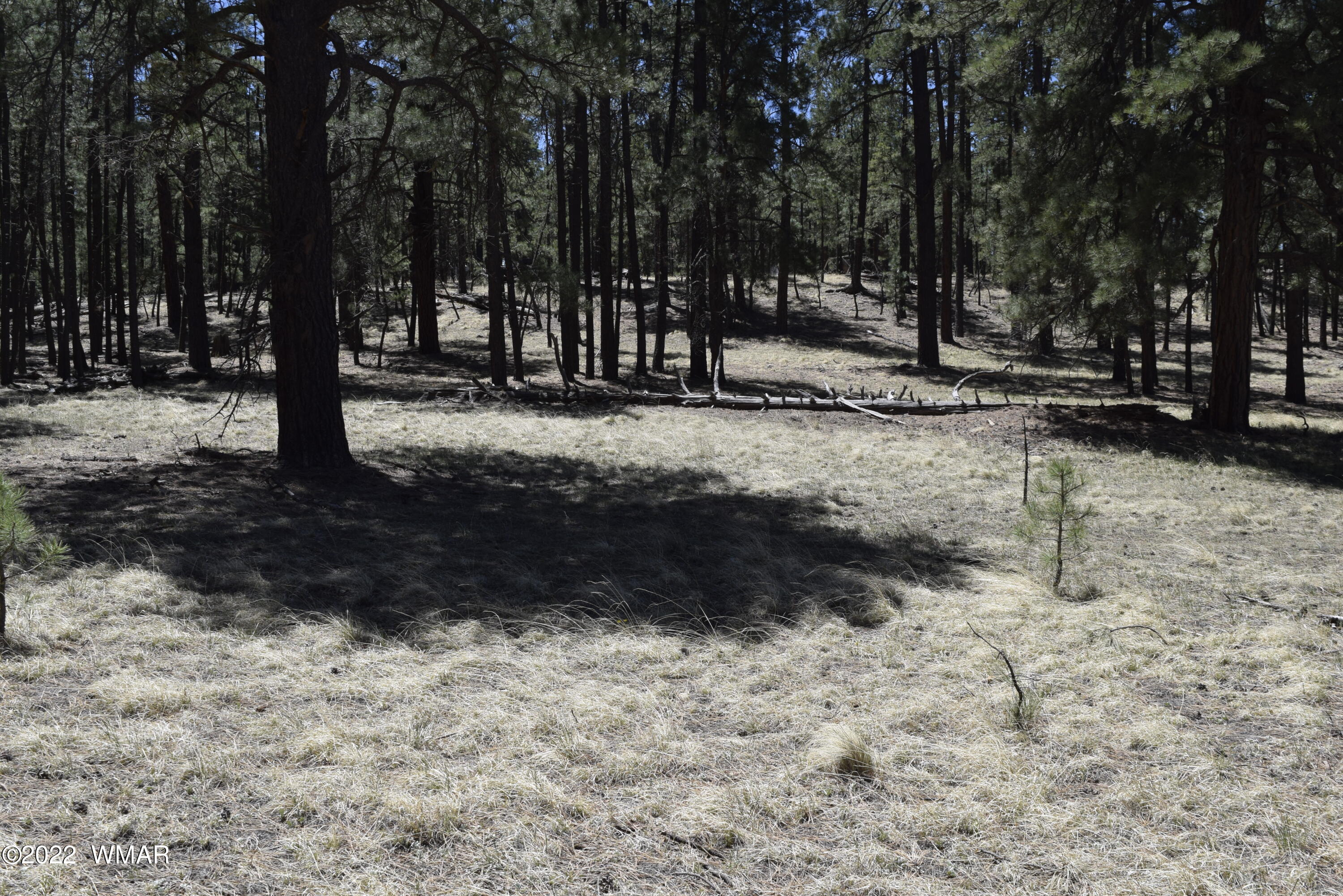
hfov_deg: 53.1
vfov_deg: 36.9
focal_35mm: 36
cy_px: 448
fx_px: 1343
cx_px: 672
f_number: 9
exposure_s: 1/320
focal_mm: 24
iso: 200
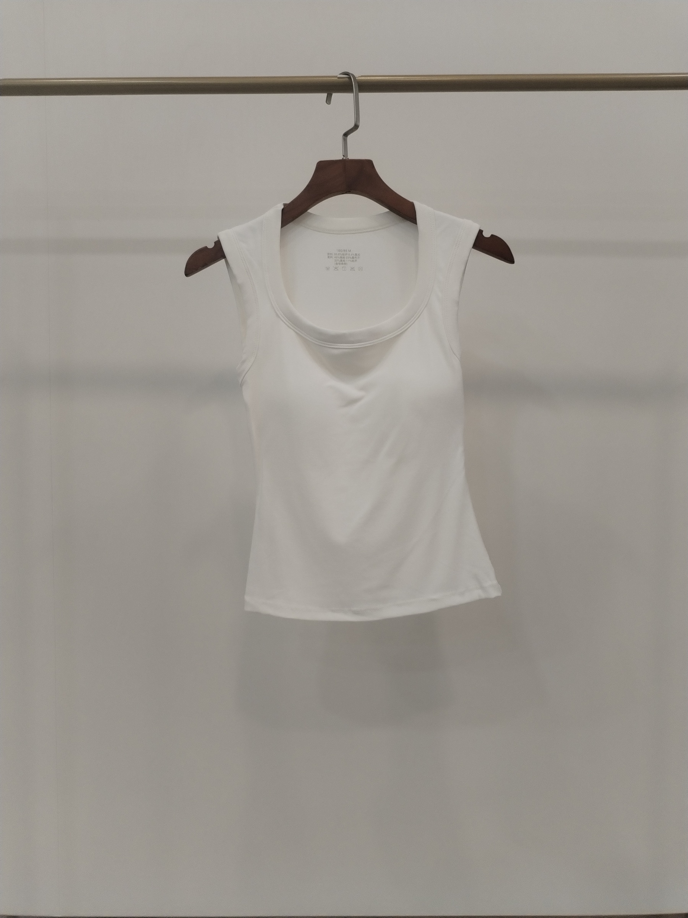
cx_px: 344
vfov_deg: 61.7
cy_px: 459
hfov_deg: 48.2
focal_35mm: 29
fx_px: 769
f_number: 1.8
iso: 264
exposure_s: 1/120
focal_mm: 4.75
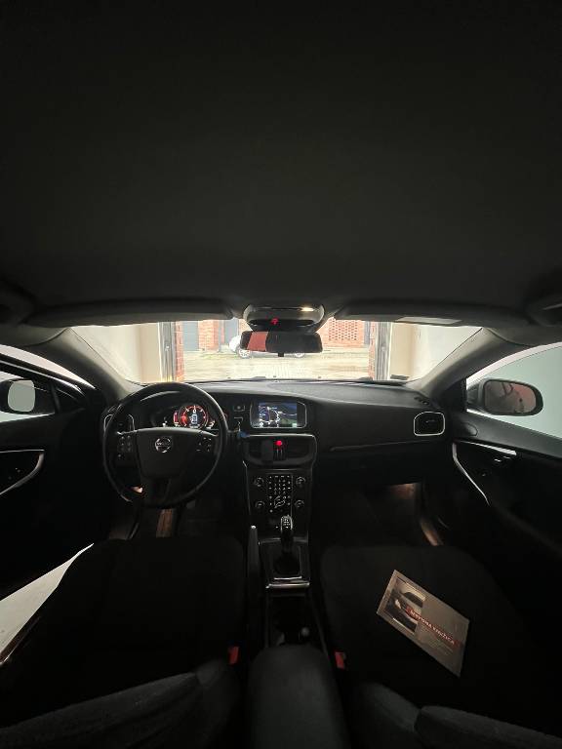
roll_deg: +0.0
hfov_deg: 89.9
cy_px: 374
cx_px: 281
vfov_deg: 106.2
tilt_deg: -7.8
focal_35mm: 13
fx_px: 281
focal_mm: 1.57
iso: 800
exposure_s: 1/37
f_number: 1.8
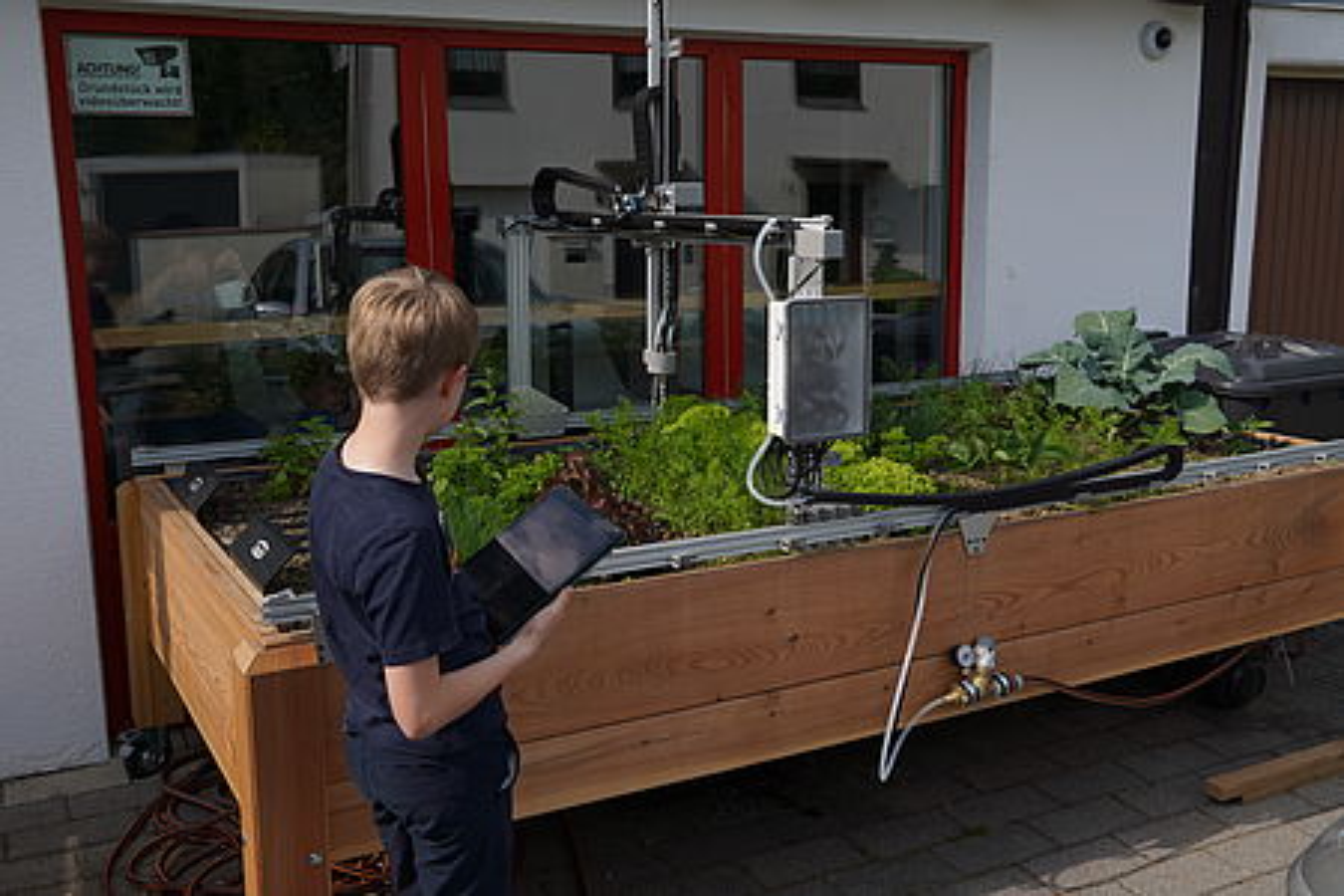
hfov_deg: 53.1
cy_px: 448
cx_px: 672
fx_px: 1344
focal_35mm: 36
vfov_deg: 36.9
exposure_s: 1/400
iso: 100
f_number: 6.3
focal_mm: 24
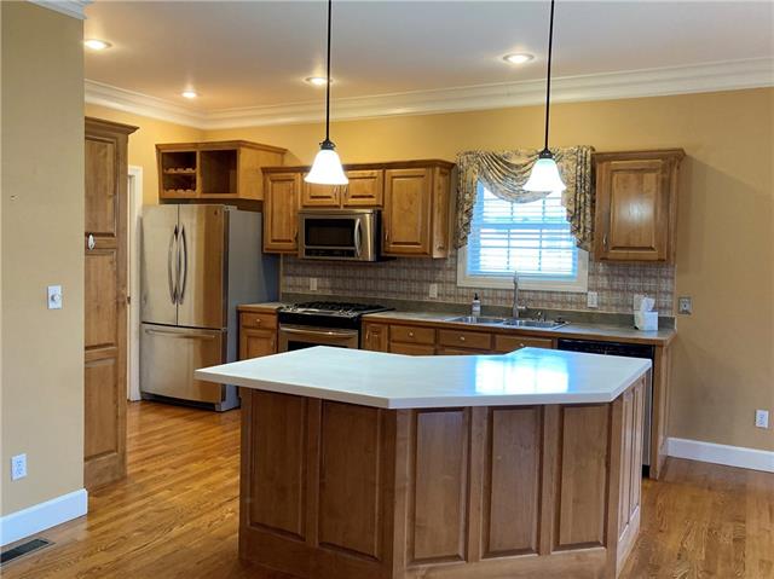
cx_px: 387
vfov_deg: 49.7
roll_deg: -0.3
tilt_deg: -2.5
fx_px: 626
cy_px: 290
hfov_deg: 63.5
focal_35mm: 28
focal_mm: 3.99
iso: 160
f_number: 1.8
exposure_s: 1/60
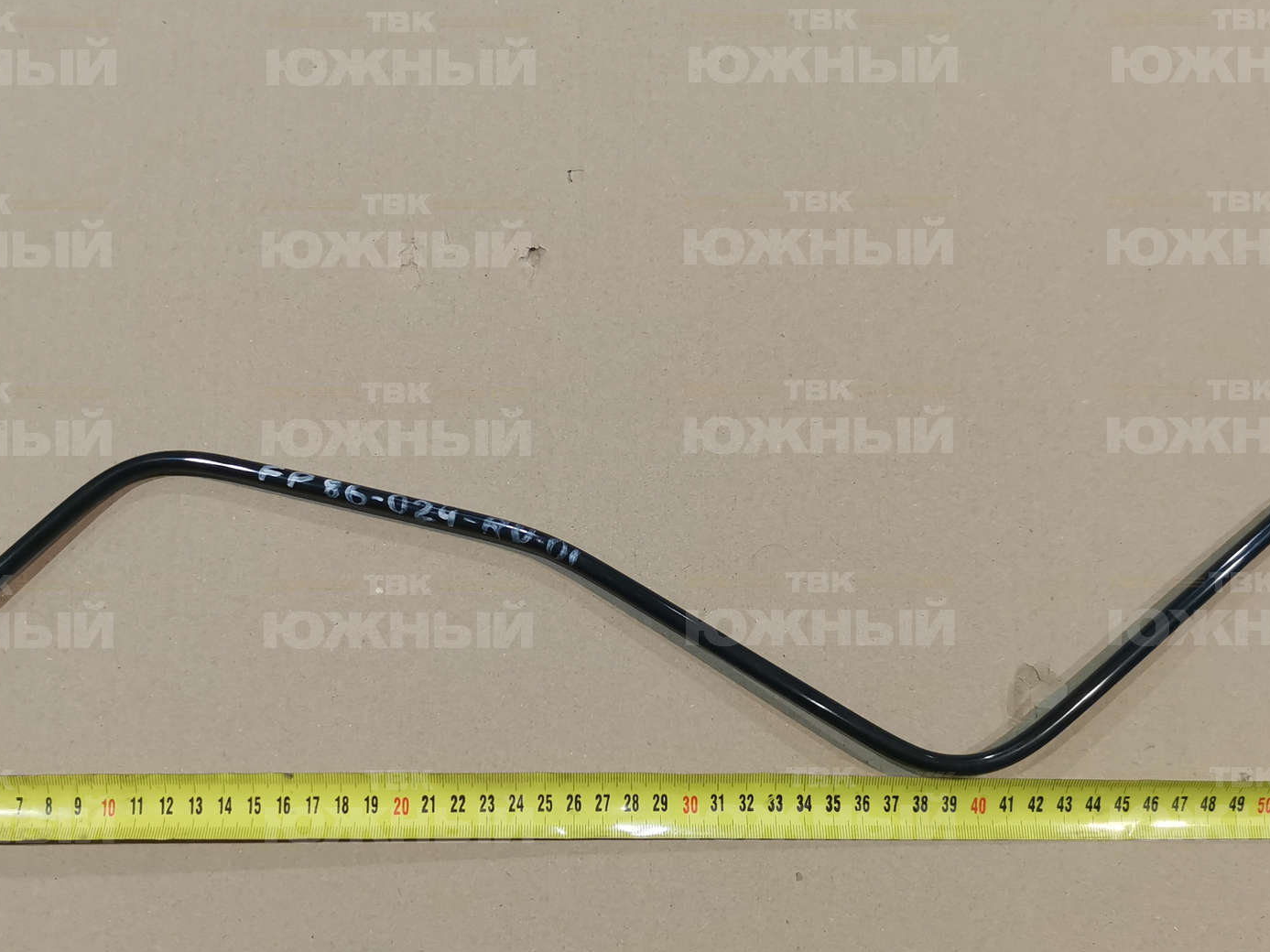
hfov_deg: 51.4
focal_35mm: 36
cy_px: 551
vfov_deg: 39.5
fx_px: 1321
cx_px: 616
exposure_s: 1/100
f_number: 1.4
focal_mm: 4.66
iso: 160
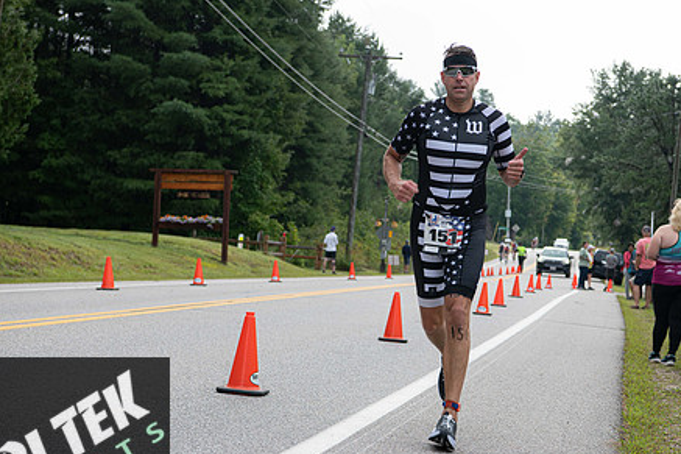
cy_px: 277
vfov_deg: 14.7
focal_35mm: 93
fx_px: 1758
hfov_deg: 21.9
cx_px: 400
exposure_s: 1/250
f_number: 5.6
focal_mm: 70
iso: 160
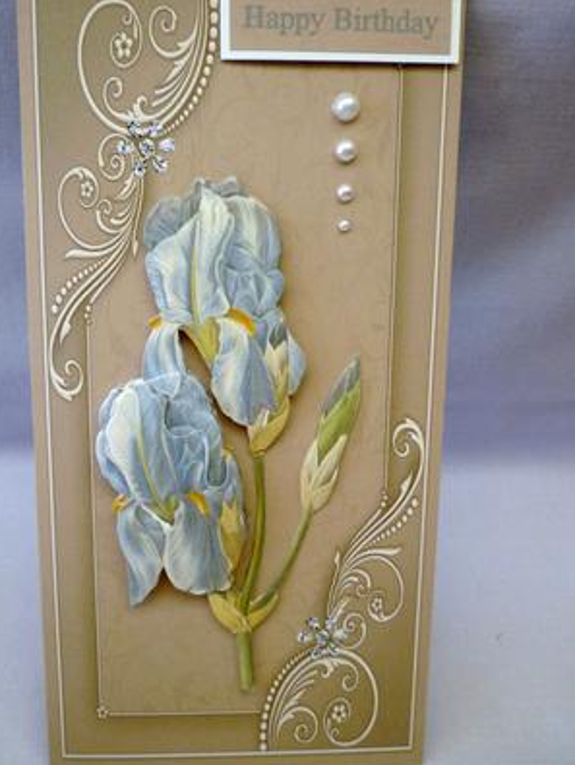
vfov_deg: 55.3
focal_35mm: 33
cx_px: 254
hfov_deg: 42.9
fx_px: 730
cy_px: 372
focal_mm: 5.2
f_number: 3.3
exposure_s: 1/30
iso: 160
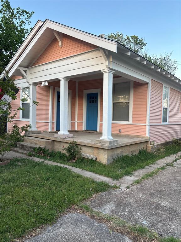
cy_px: 121
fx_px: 181
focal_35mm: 26
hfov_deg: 53.1
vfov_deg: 67.3
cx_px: 90
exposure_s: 1/121
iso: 40
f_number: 1.6
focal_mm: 5.96
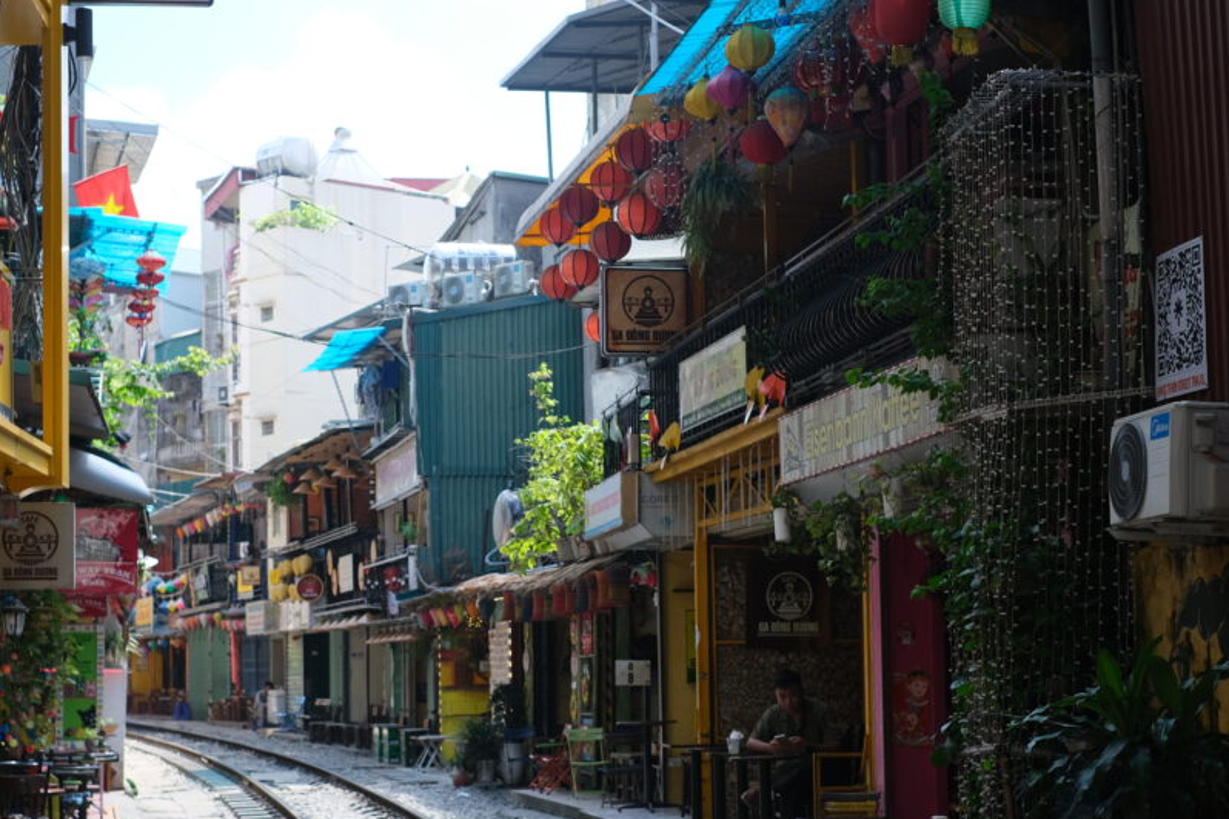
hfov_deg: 29.6
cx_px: 541
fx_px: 2321
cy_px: 518
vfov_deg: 20.0
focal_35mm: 68
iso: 320
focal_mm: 35
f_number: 3.6
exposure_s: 1/550
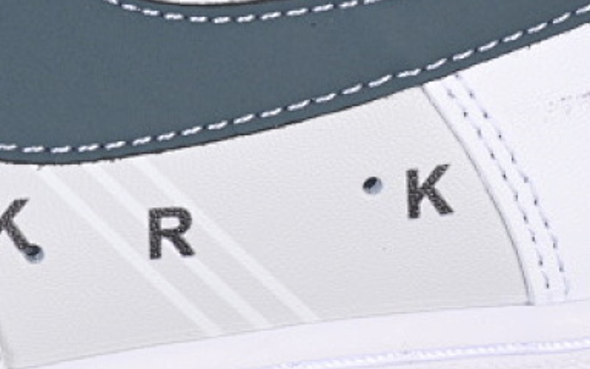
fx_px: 3457
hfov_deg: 9.7
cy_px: 97
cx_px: 97
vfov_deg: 6.1
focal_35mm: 215
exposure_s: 1/80
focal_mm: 50
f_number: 7.1
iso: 160
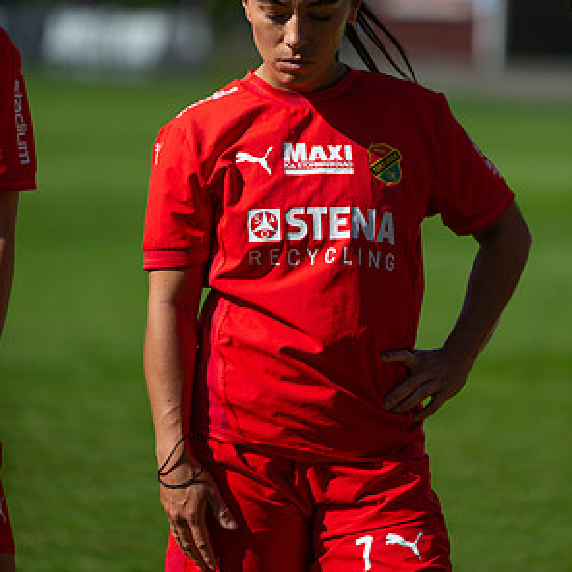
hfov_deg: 6.8
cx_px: 287
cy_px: 180
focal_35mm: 258
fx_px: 4823
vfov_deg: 6.8
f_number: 3.2
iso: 100
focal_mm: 200
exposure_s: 1/3200
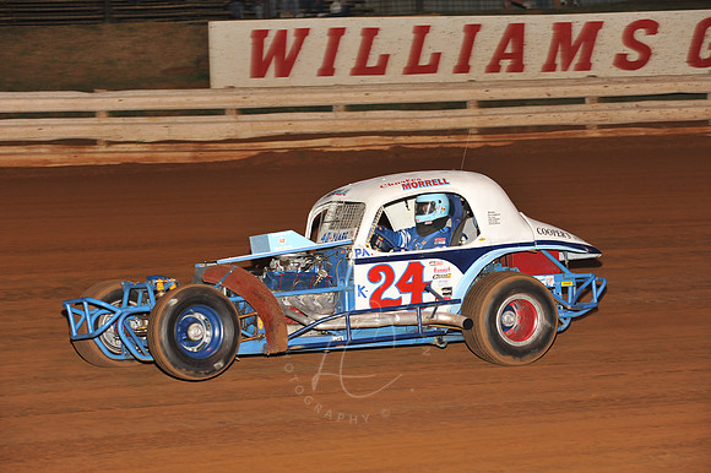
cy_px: 236
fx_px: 2211
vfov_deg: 12.2
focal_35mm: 112
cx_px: 356
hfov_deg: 18.3
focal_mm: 112
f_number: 6.3
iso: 800
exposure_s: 1/250
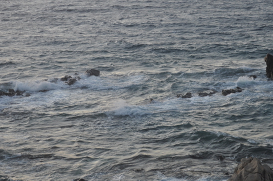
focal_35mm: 88
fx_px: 667
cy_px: 72
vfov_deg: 15.5
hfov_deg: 23.1
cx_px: 156
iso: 360
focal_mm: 40
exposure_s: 1/125
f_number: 5.6
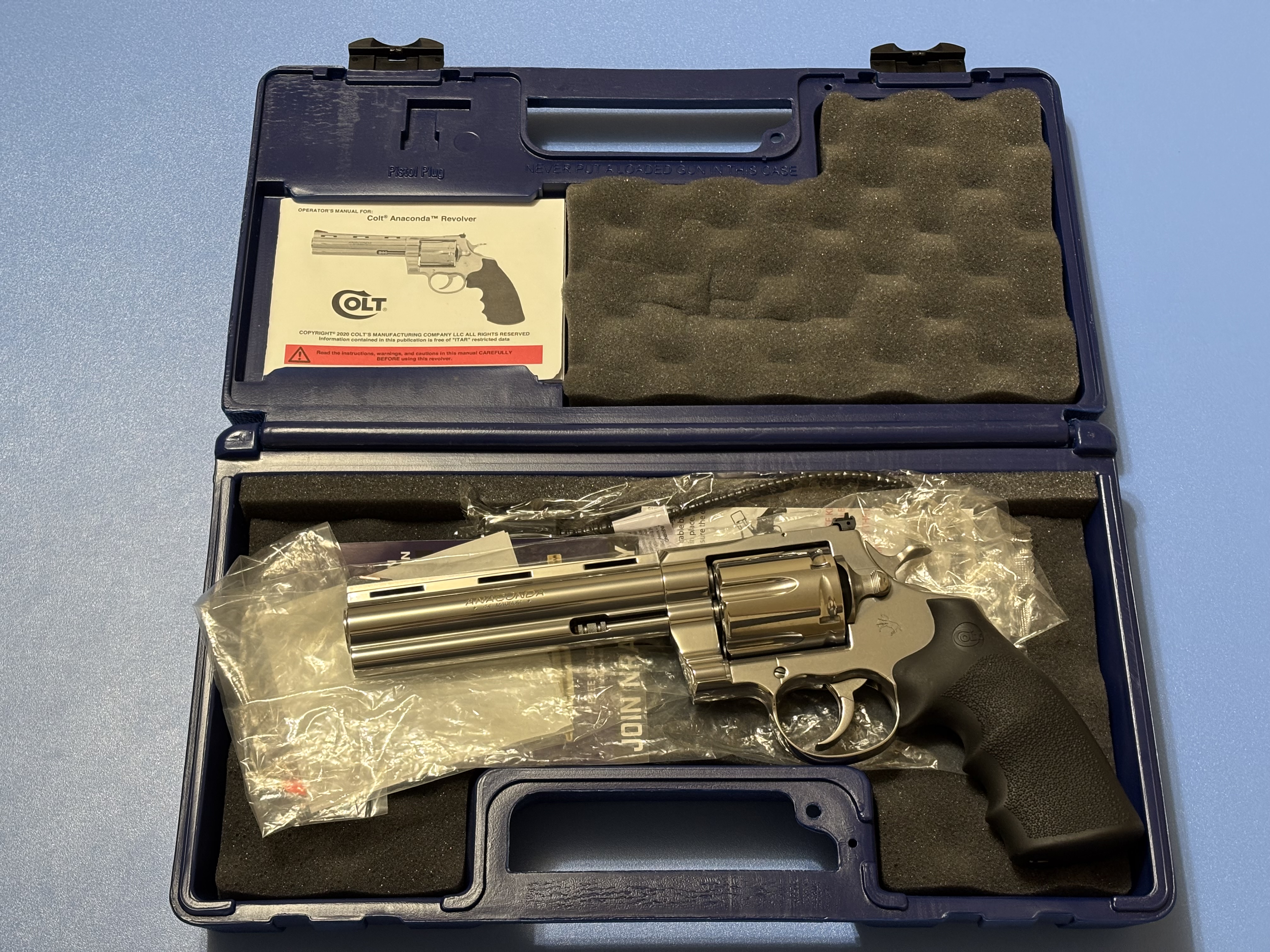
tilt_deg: -62.6
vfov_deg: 28.0
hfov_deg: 36.8
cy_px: 476
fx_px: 1908
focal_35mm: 52
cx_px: 635
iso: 125
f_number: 1.6
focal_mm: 5.96
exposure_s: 1/60
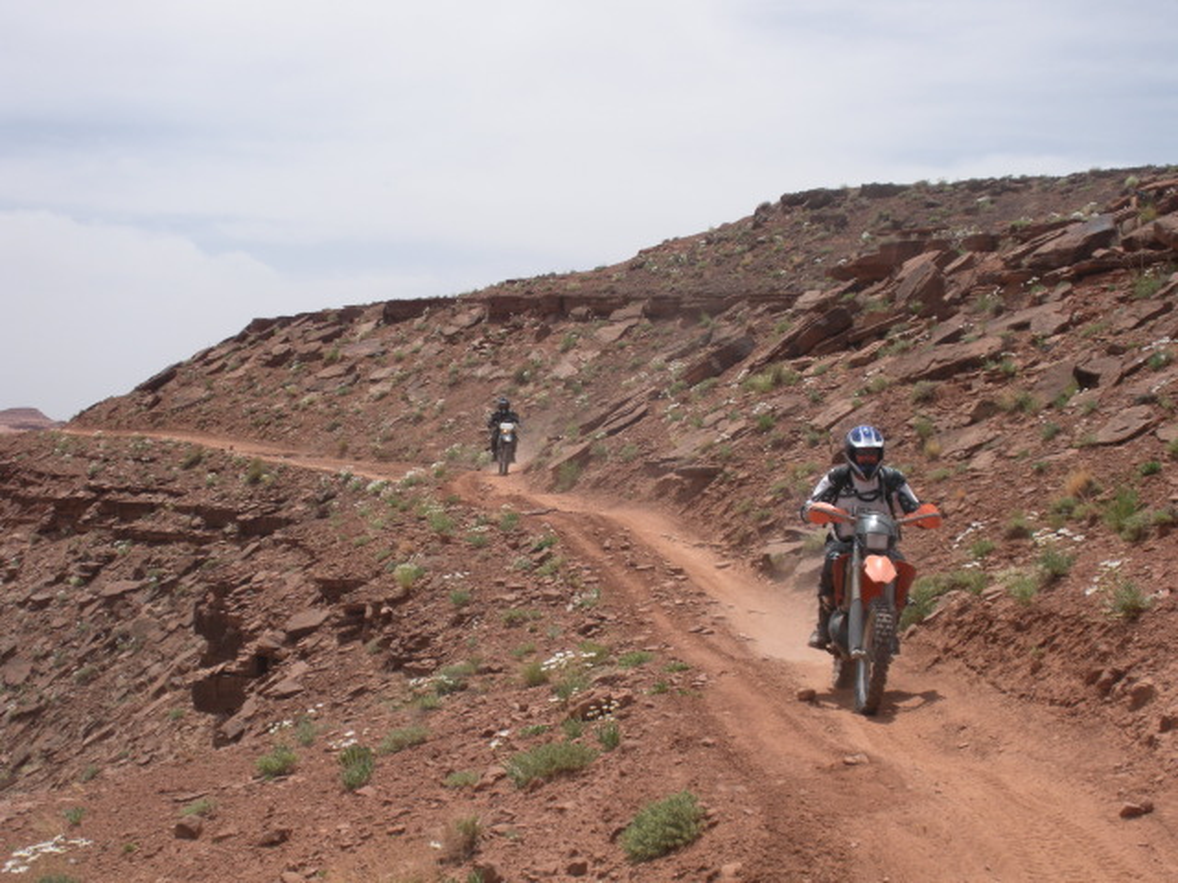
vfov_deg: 28.0
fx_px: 1770
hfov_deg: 36.8
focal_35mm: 52
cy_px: 442
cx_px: 589
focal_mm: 9.1
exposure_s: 1/744
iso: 64
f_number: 4.4
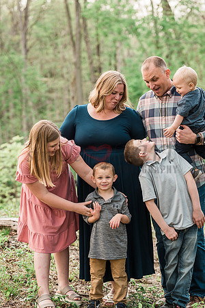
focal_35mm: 100
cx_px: 102
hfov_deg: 13.7
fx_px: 854
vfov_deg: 20.4
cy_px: 154
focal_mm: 100
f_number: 4
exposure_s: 1/250
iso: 400
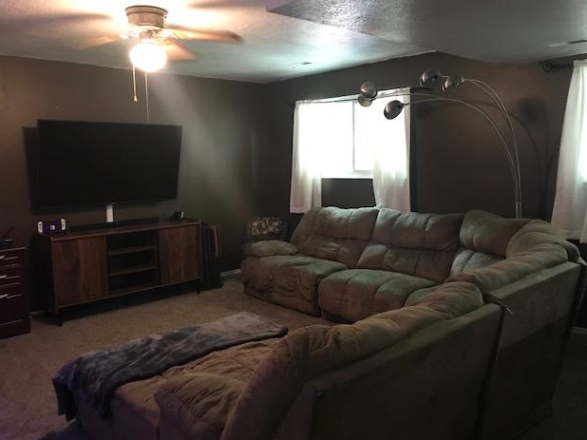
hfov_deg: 61.7
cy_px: 220
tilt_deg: -5.8
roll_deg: +1.2
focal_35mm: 29
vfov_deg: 48.2
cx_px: 294
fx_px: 492
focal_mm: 3.99
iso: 100
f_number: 1.8
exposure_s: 1/6
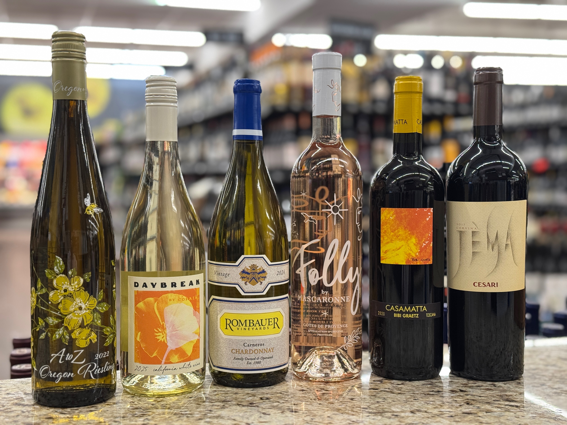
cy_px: 212
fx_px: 786
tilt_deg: -3.8
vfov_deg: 30.3
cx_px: 284
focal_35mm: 48
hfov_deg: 39.7
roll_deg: +0.8
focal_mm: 6.76
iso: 250
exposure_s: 1/60
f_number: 1.78
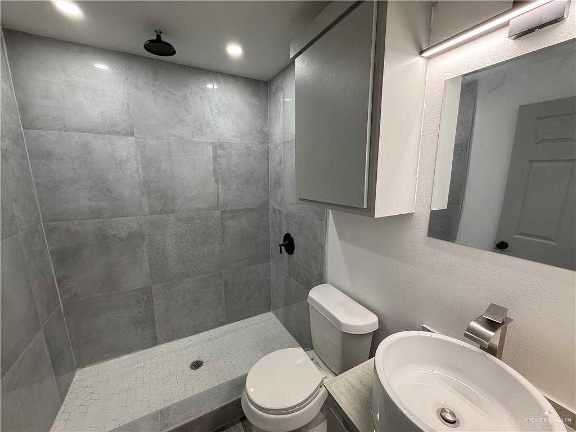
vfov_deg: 85.7
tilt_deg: -10.7
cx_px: 288
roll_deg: +0.1
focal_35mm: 14
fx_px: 233
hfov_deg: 102.1
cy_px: 216
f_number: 2.2
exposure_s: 1/120
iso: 200
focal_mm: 2.22
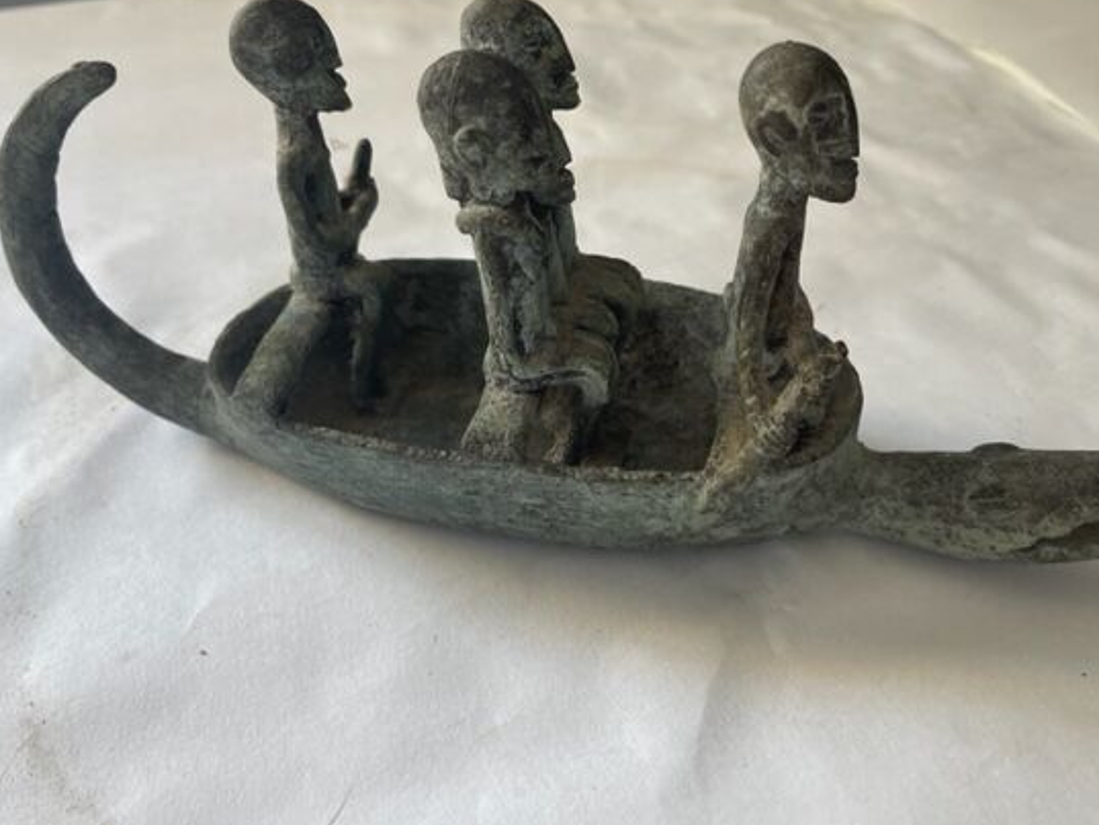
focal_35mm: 31
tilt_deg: -38.8
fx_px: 984
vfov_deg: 45.4
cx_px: 573
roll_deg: +0.8
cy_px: 364
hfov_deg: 58.3
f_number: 1.6
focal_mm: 5.1
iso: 80
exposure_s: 1/121
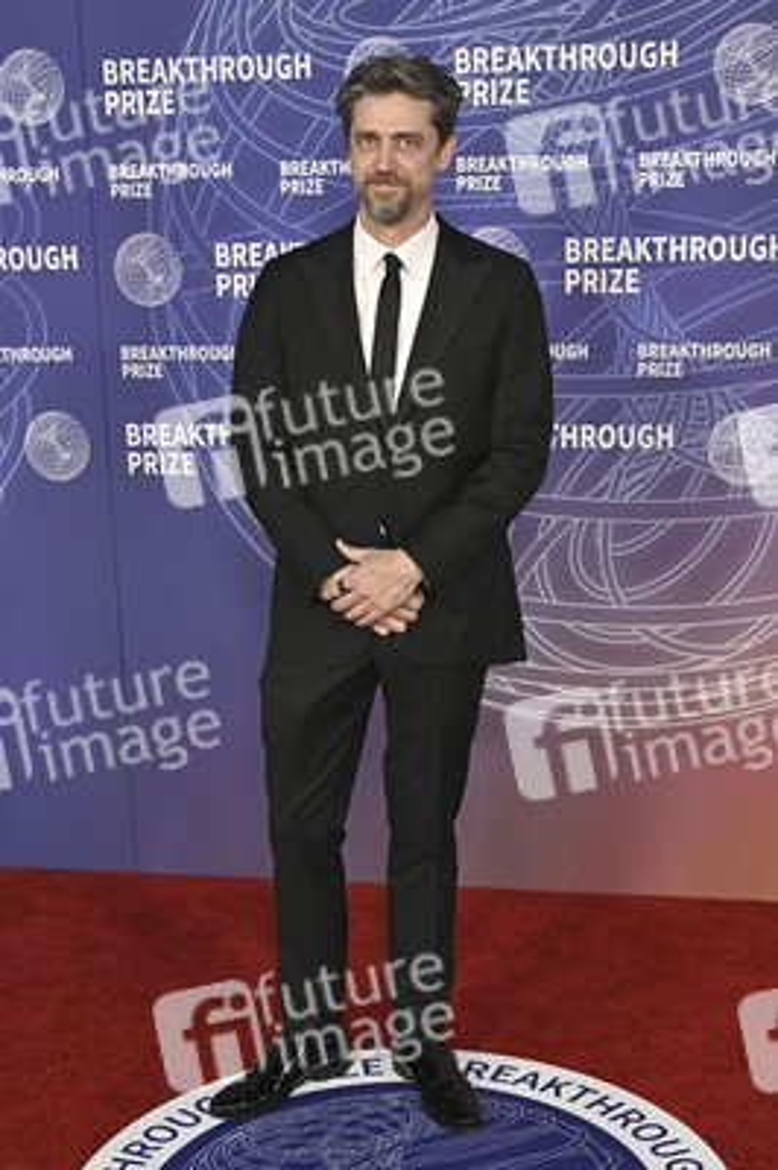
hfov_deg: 29.2
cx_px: 389
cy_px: 585
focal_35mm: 46
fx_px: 1494
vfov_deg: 42.8
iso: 2000
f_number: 4
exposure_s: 1/320
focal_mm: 46
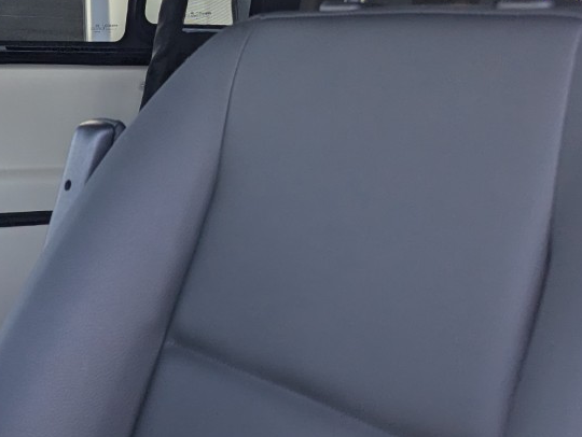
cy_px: 102
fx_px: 1043
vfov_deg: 23.4
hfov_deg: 27.8
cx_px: -91
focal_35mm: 62
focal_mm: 6.81
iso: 48
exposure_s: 1/539
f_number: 1.85
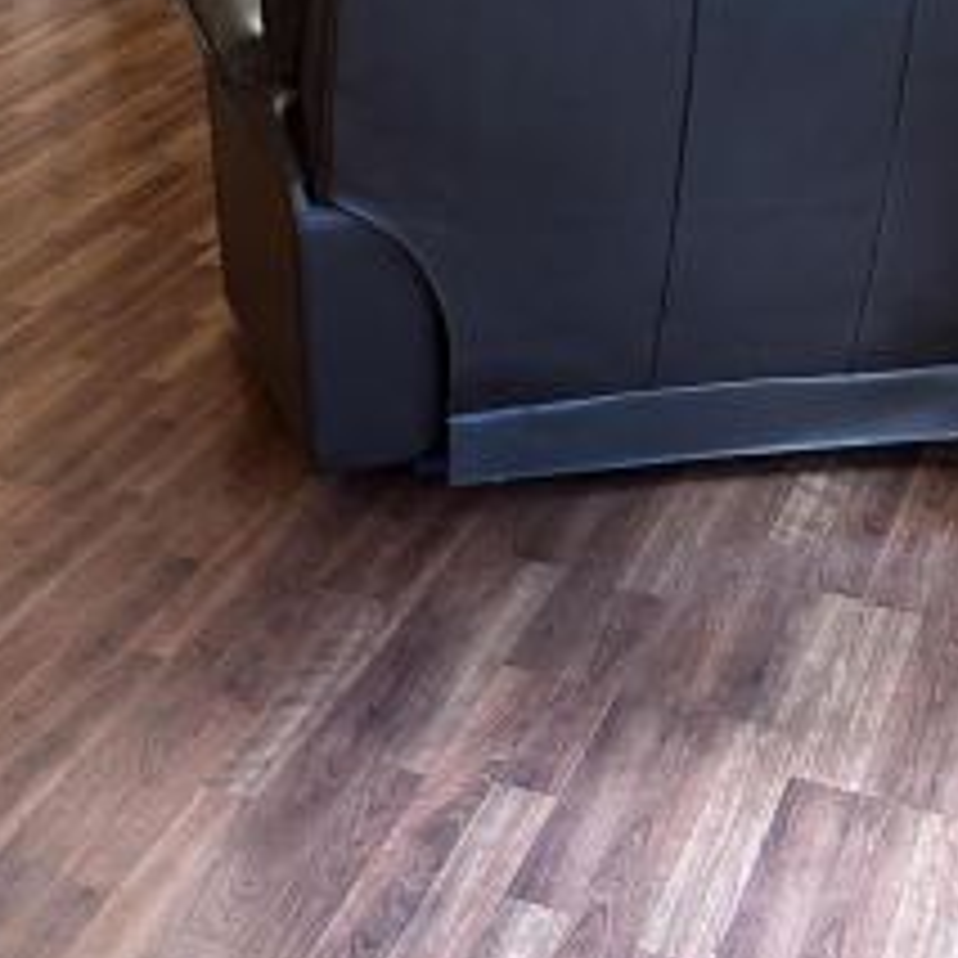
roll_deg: +2.1
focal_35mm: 72
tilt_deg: -8.1
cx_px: 238
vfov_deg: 21.5
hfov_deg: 23.7
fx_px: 2254
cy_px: -317
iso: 160
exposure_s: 1/60
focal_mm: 5.7
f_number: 1.5
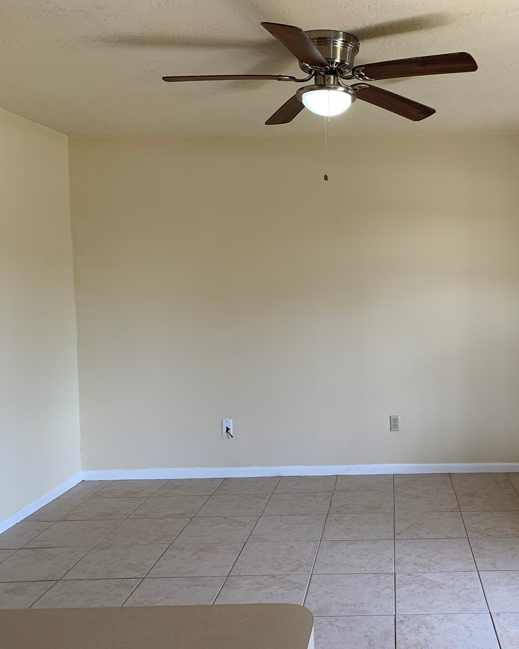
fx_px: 653
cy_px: 325
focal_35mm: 34
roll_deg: +0.3
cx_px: 401
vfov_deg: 52.8
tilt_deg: -4.3
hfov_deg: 41.8
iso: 64
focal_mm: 4.25
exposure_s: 1/121
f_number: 1.8
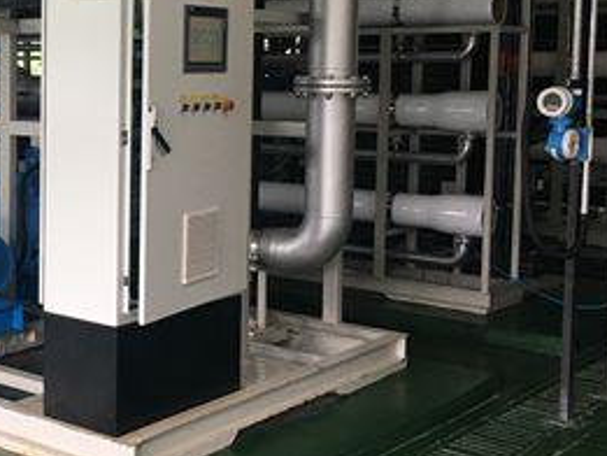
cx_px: 12
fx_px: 1070
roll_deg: -0.3
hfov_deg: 29.7
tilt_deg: -5.6
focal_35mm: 61
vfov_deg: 24.0
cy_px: 168
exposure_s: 1/33
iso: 32
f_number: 2.2
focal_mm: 4.15
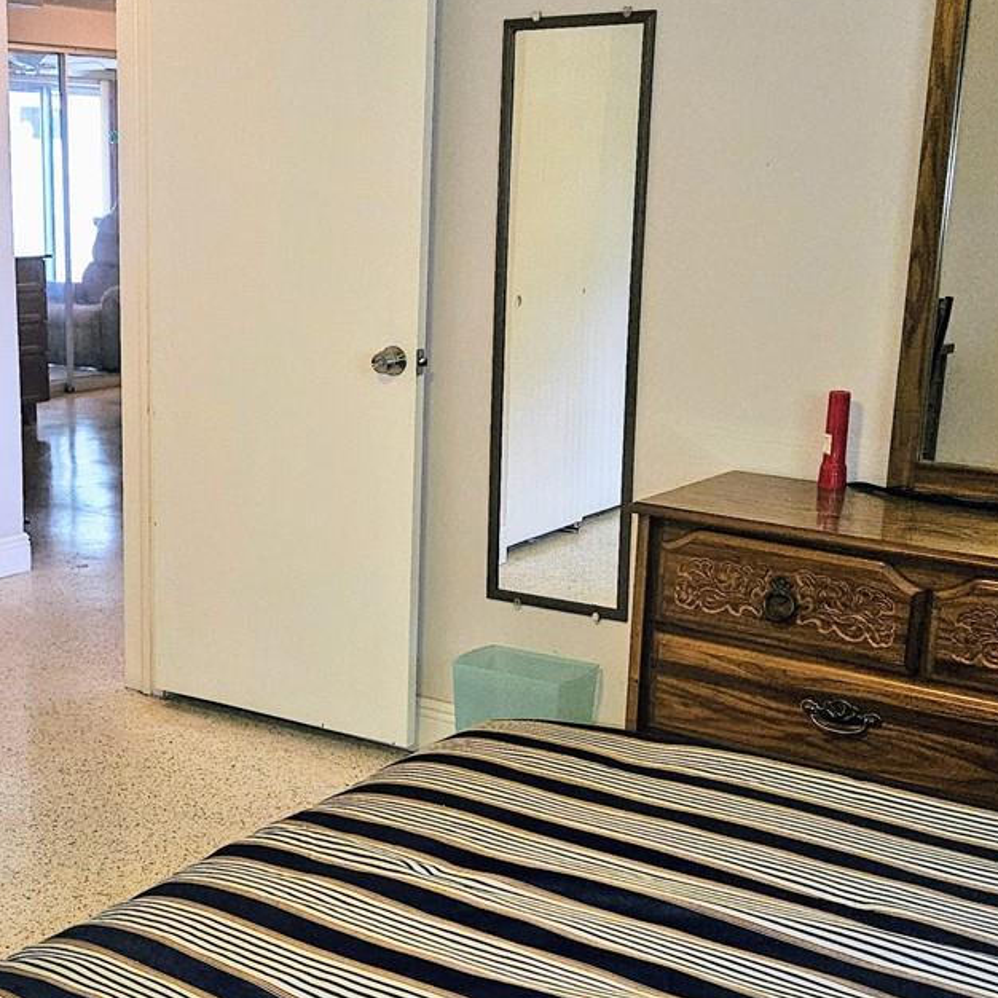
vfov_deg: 32.8
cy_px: 513
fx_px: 1696
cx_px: 306
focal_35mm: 52
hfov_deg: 32.4
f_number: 1.8
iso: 100
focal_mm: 5.4
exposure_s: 1/24
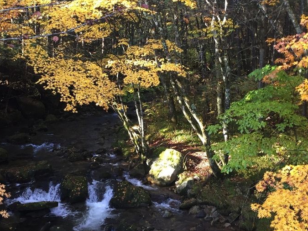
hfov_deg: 52.6
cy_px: 129
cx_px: 166
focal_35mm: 35
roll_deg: -0.4
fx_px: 311
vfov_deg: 40.6
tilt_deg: -10.5
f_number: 2.2
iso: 40
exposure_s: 1/40
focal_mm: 4.15
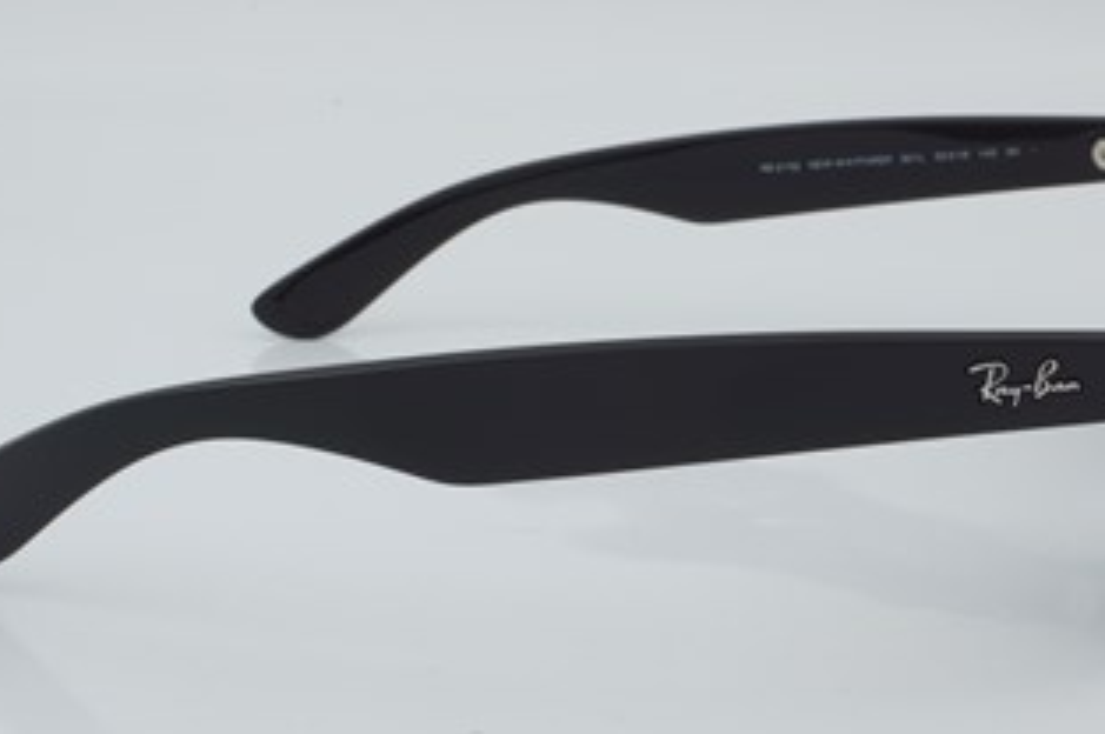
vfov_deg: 14.2
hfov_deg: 21.3
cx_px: 597
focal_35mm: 96
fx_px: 2944
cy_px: 367
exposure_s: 1/4
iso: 100
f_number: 29
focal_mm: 50
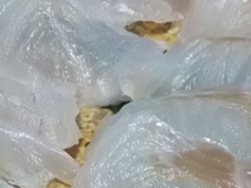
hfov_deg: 11.0
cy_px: 212
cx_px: 352
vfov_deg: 8.4
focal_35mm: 175
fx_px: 1267
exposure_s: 1/30
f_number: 2.2
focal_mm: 4
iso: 64
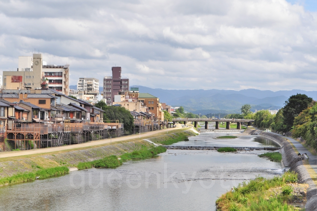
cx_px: 158
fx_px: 726
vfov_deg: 16.5
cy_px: 106
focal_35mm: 82
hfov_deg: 24.6
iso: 200
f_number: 10
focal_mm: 55
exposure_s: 1/320
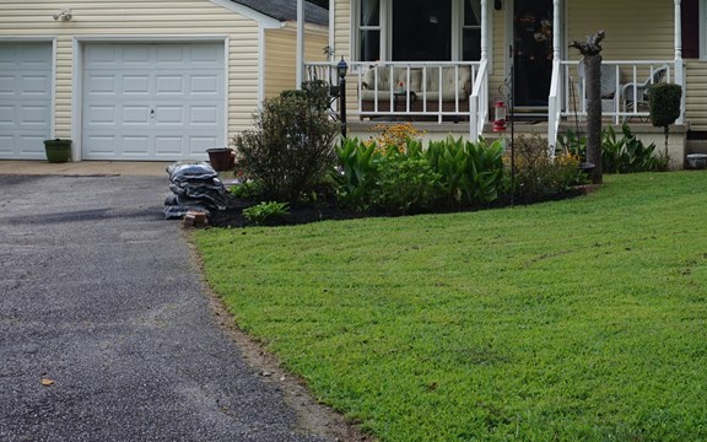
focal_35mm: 72
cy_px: 10
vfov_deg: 17.7
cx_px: 449
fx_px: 1387
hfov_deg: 28.5
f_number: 8
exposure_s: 1/80
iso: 100
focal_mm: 25
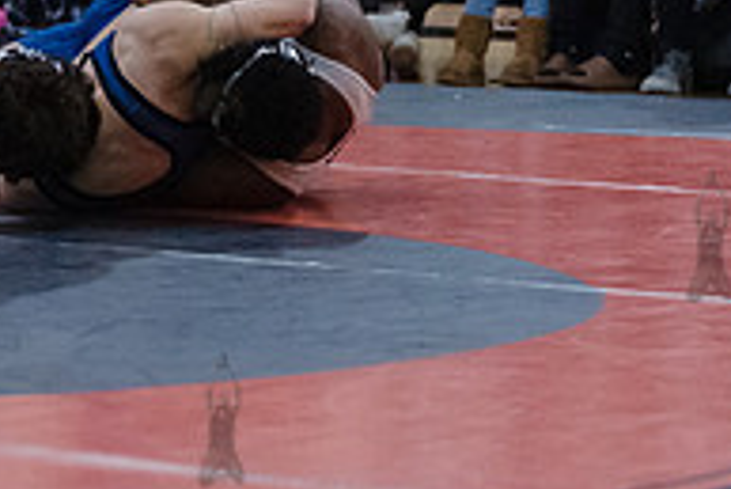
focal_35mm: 210
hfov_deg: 9.8
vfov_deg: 6.5
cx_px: 220
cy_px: 51
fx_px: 4267
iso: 8000
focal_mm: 70
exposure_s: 1/320
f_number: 3.2
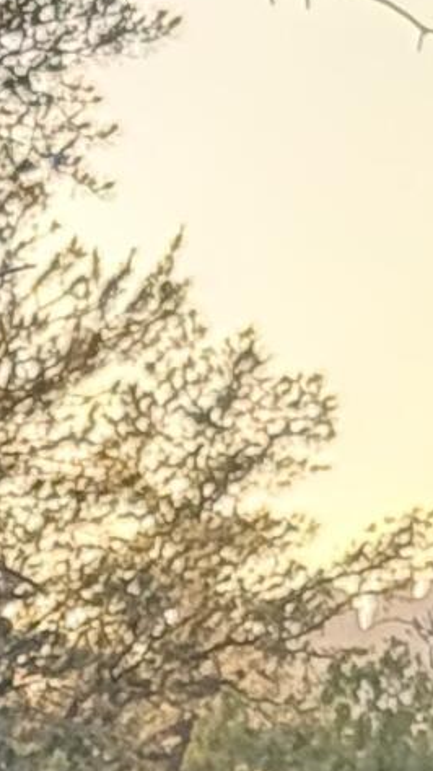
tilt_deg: -4.3
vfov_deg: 6.4
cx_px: -1667
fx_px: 6778
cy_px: 1366
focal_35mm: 332
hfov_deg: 3.4
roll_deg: -2.2
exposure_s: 1/310
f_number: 1.78
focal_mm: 6.76
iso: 100
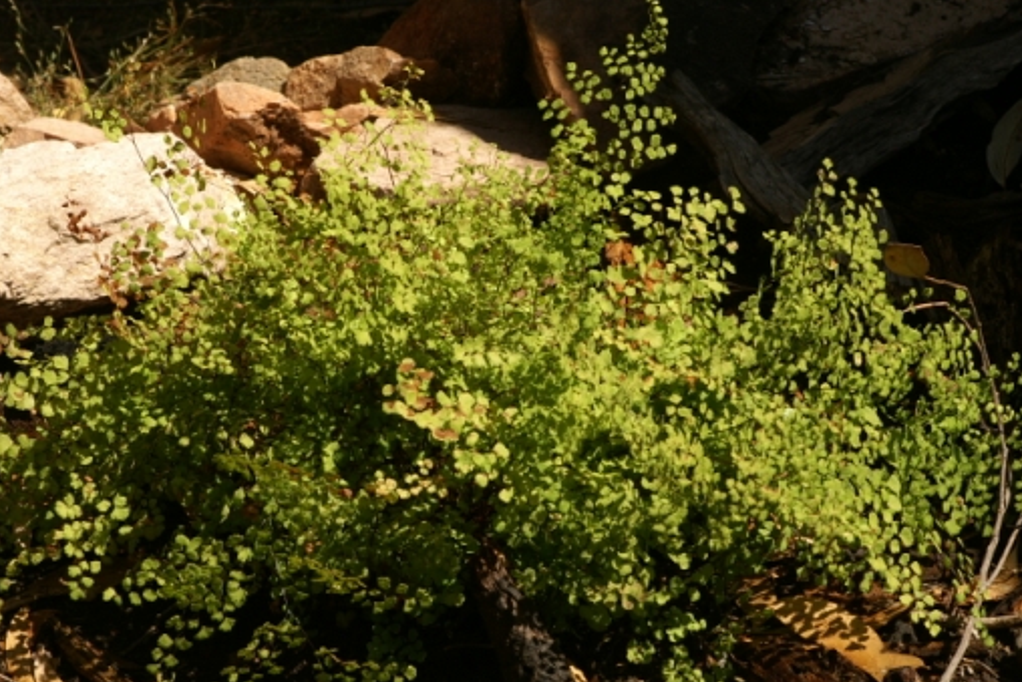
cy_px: 368
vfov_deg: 7.8
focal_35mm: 177
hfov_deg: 11.6
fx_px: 5026
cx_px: 491
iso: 100
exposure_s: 1/200
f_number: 10
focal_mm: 100
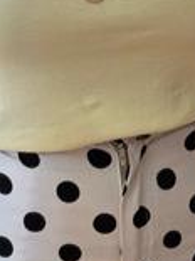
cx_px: 92
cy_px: 141
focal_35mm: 165
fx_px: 1241
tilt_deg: -33.0
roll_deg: -1.8
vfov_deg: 12.0
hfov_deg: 9.0
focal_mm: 6.76
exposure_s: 1/100
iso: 100
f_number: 1.78
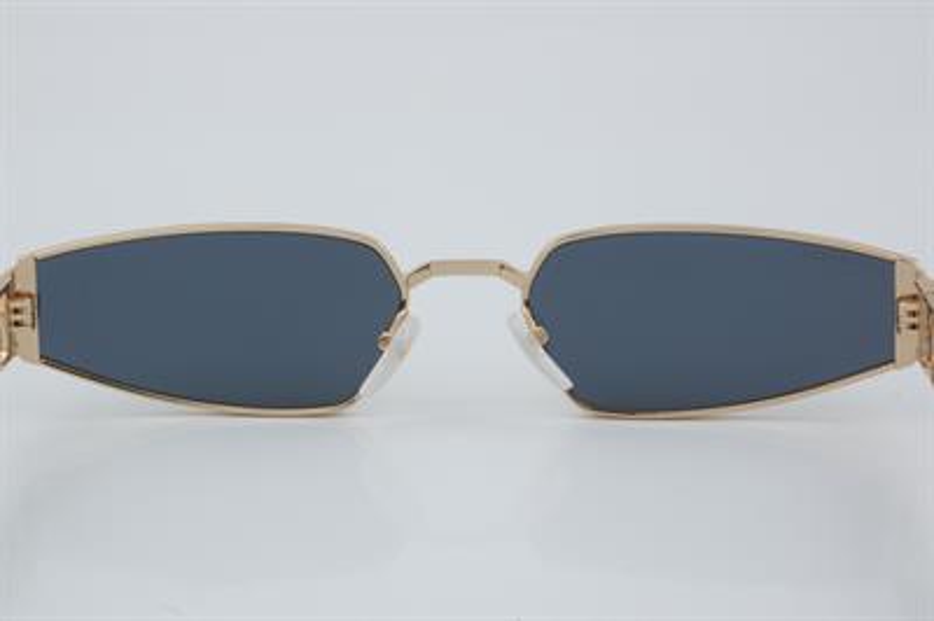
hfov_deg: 24.6
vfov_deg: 16.5
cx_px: 467
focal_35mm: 82
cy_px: 310
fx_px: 2139
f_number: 32
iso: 100
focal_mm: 55
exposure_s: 1/4
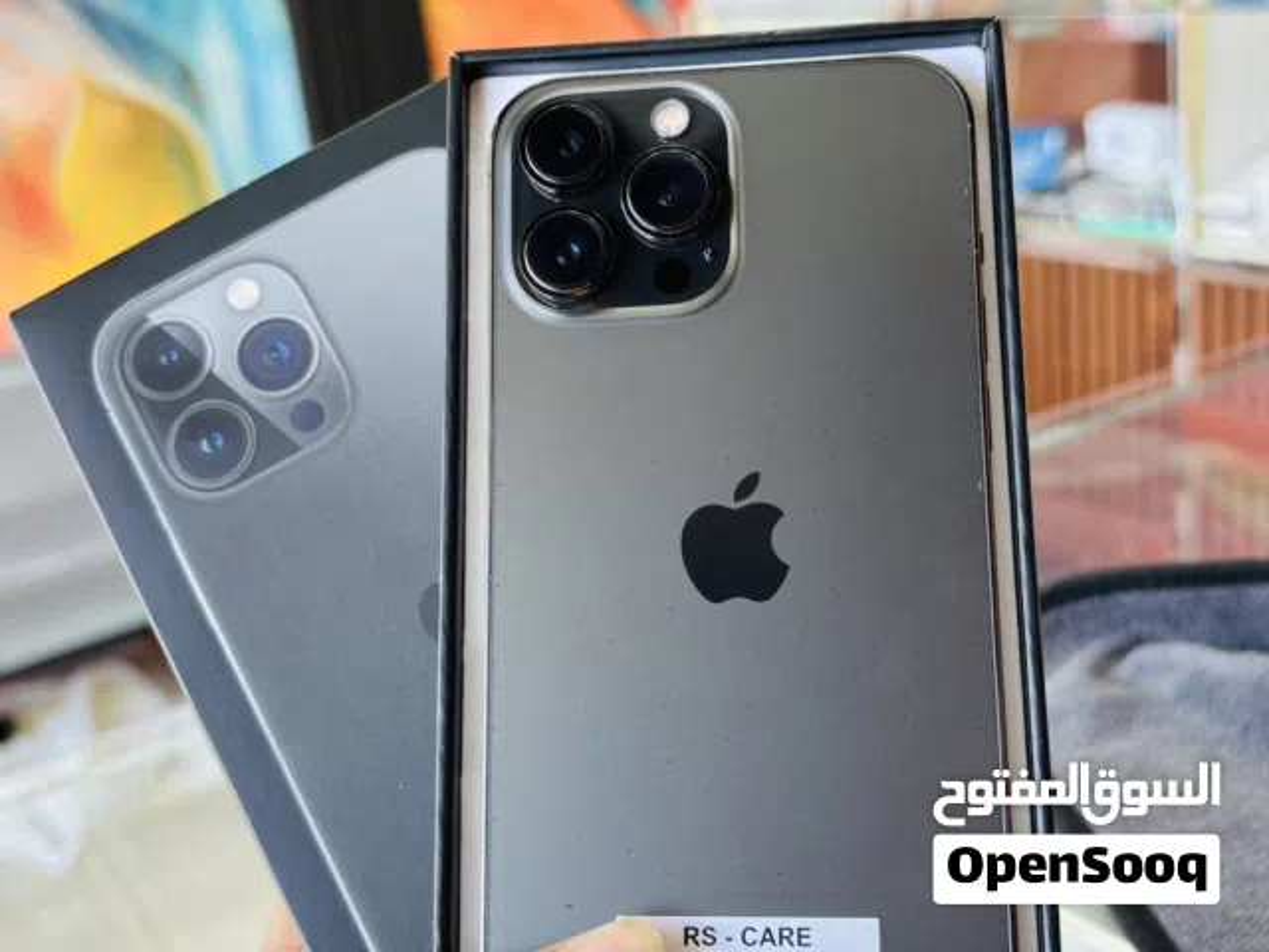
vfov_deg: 53.1
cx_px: 634
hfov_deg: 67.3
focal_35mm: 26
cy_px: 476
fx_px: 953
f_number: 1.6
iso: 40
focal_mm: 5.96
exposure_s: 1/100
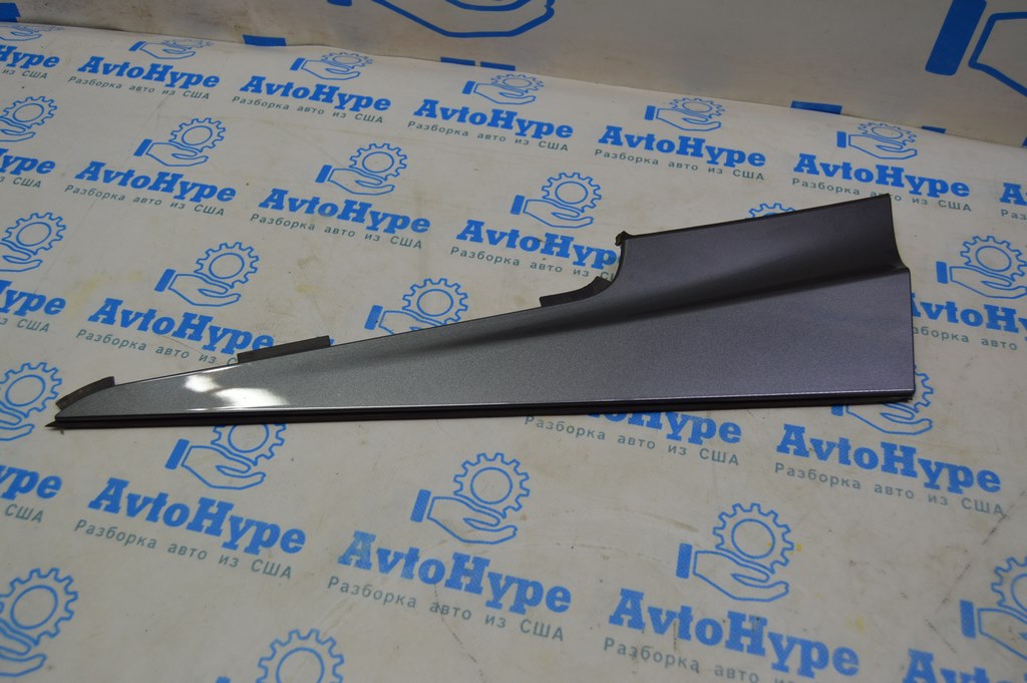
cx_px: 514
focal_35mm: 30
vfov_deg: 43.5
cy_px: 342
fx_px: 855
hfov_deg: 62.0
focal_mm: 20
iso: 400
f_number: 5
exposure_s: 1/100
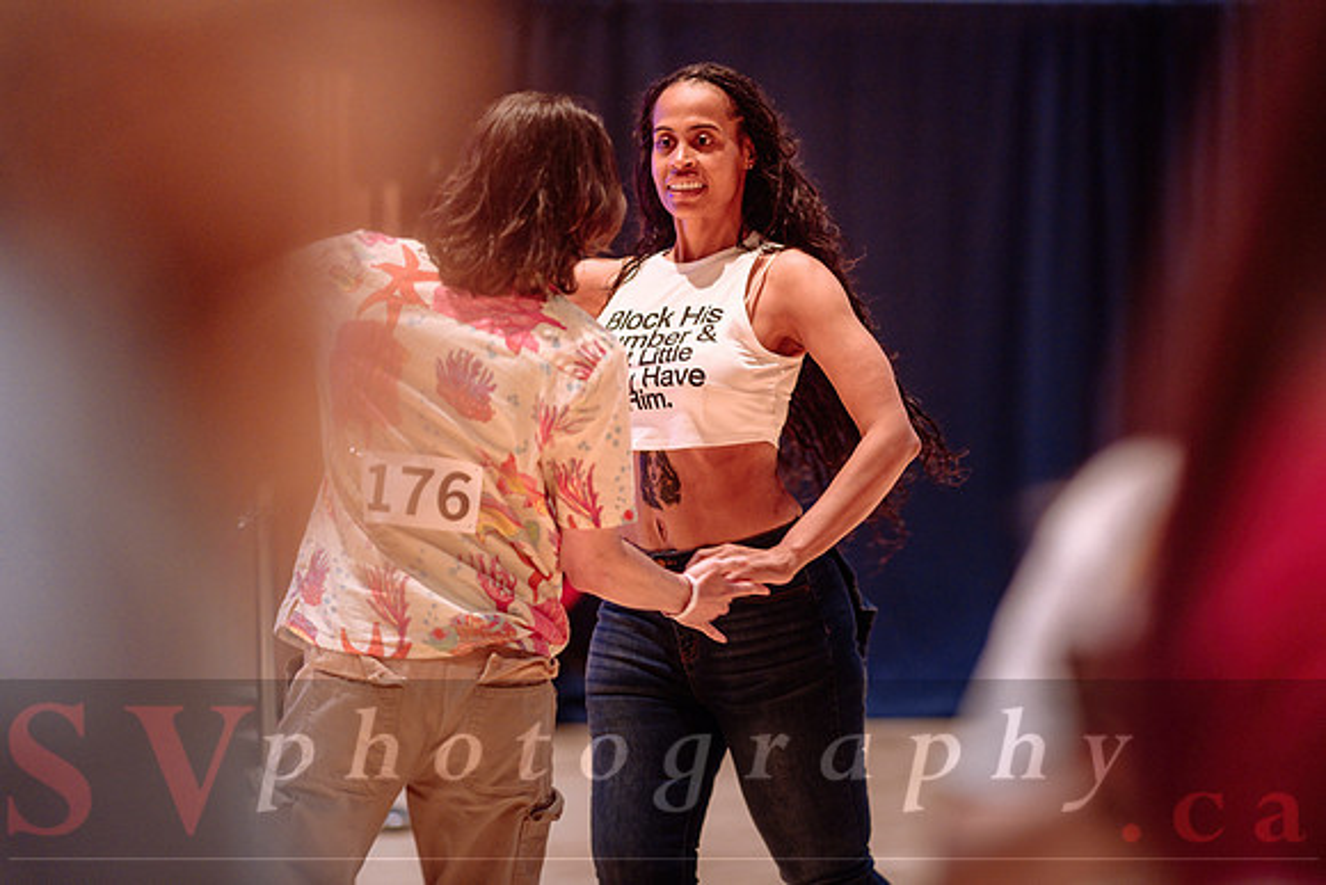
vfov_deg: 11.3
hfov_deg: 16.8
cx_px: 769
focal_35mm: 122
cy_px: 371
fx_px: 4489
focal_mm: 105
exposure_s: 1/125
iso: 1600
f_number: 1.4
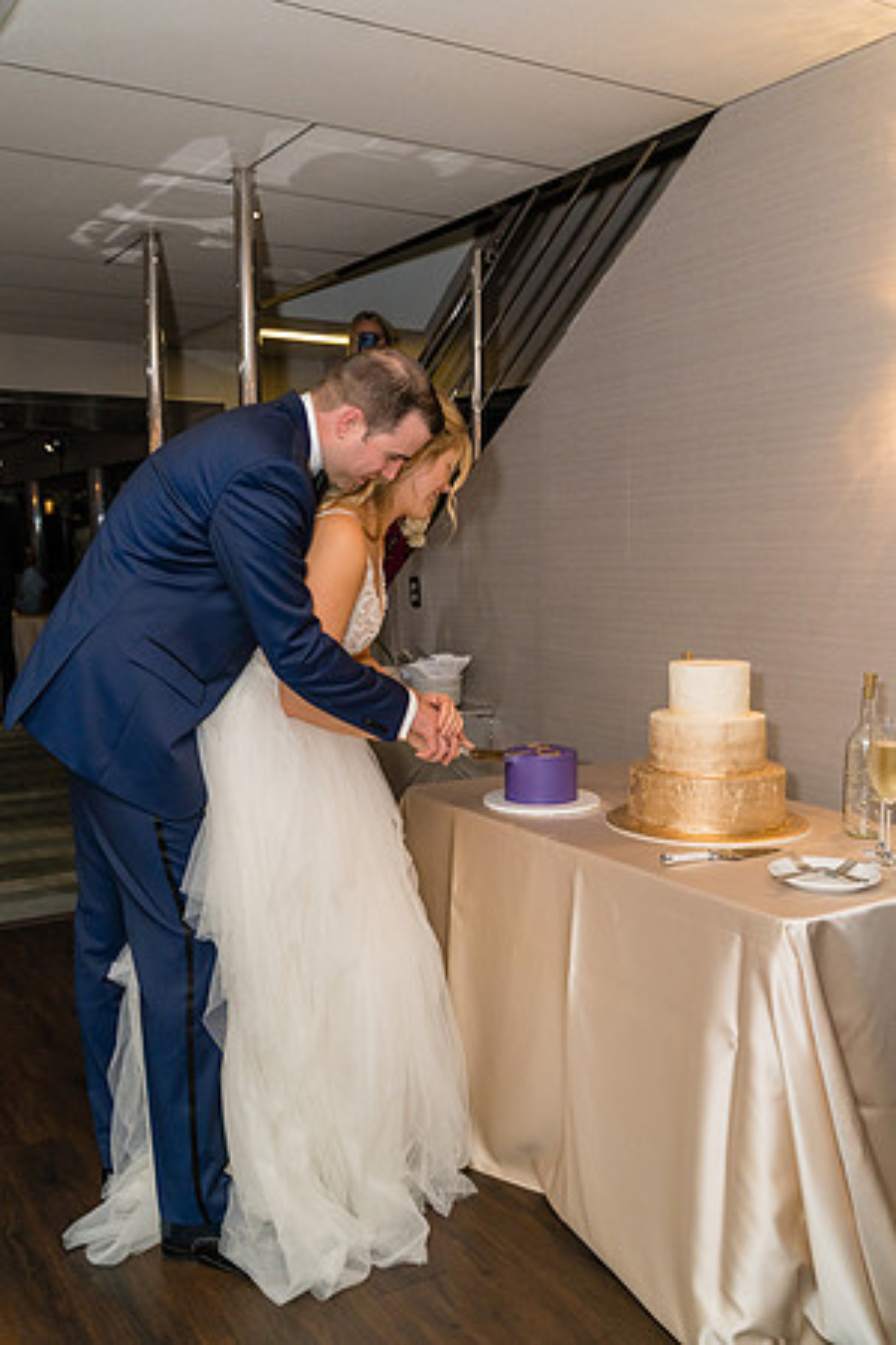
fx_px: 1232
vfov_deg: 57.2
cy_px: 672
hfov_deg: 40.0
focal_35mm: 33
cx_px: 448
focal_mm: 33
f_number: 4
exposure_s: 1/200
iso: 1600
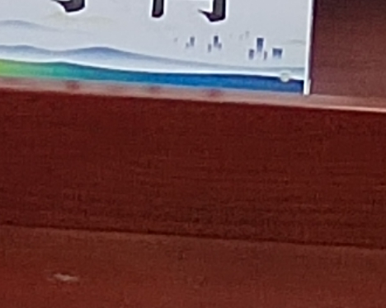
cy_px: -780
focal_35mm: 399
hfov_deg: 4.8
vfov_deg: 3.7
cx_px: 327
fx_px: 4556
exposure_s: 1/50
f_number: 1.9
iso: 1206
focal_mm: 5.52
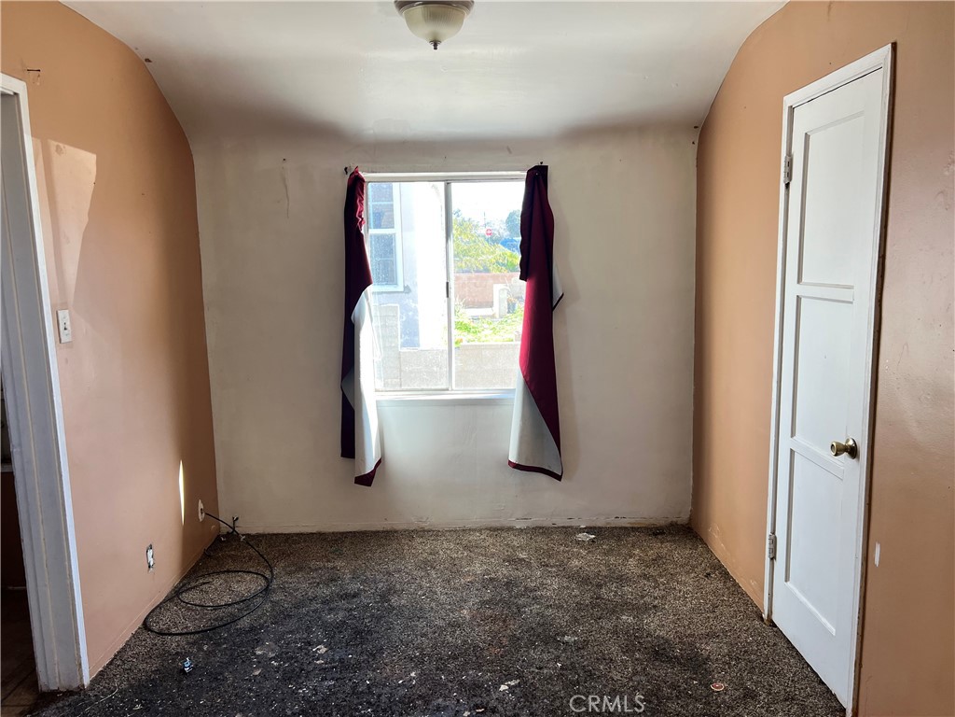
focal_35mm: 26
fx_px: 717
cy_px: 358
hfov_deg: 67.3
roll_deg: -0.1
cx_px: 478
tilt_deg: -6.4
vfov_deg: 53.1
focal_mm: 5.7
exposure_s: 1/142
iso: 32
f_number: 1.5
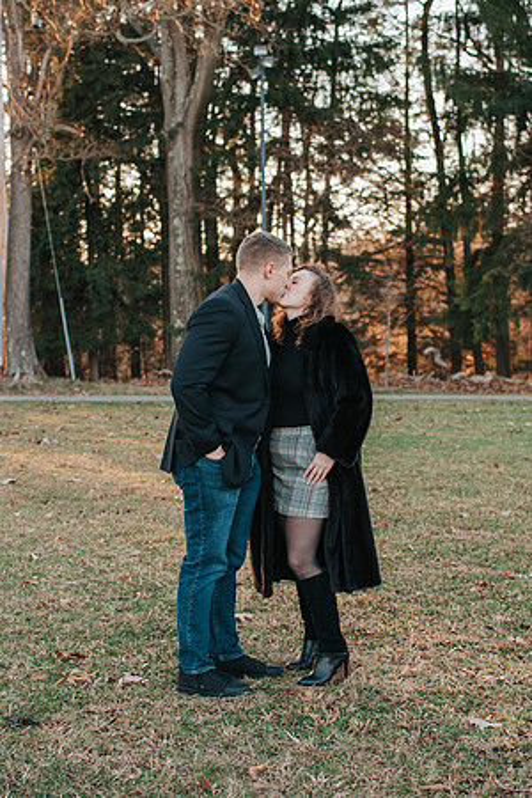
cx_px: 266
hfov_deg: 24.2
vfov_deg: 35.6
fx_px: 1243
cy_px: 427
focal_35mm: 56
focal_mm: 35
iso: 720
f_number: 2.8
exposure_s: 1/500
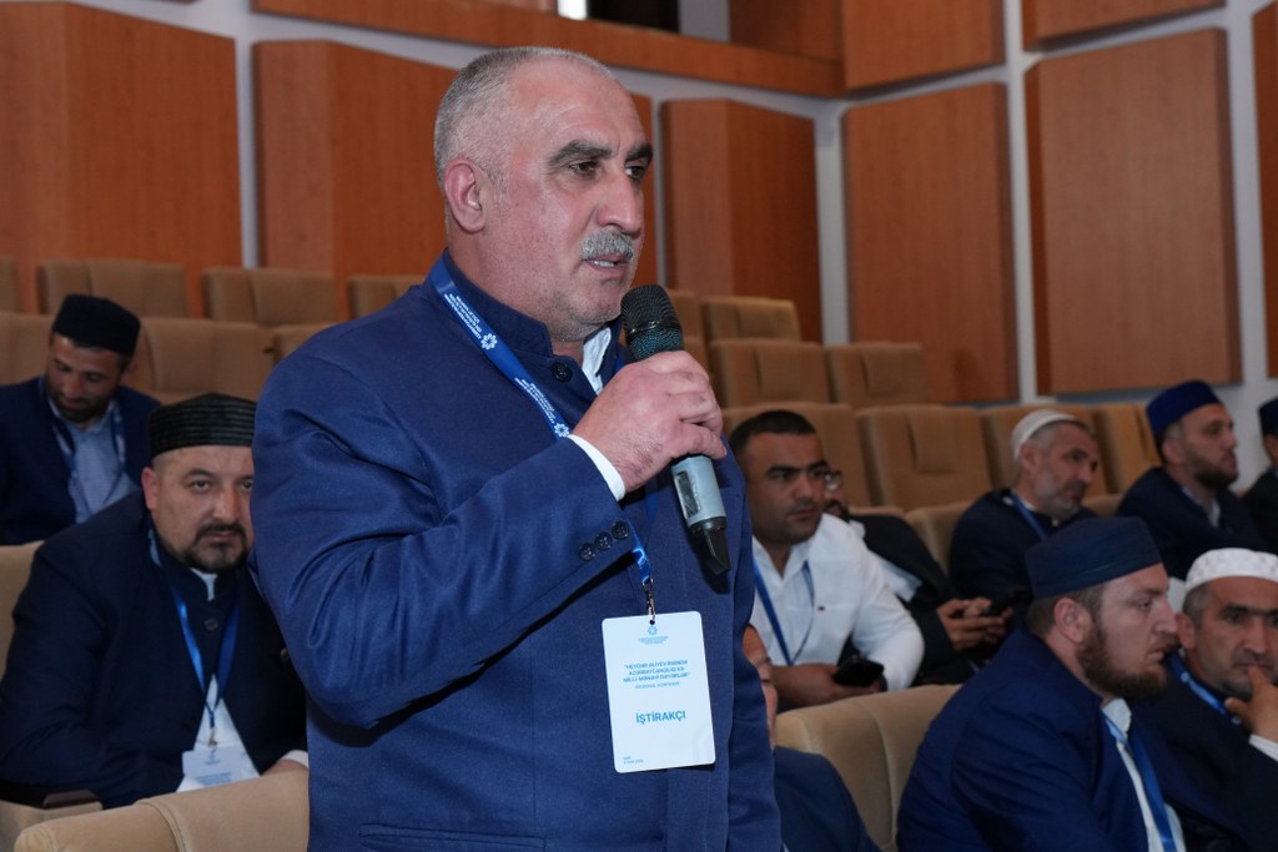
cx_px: 639
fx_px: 1846
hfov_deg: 38.2
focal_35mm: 52
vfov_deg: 26.0
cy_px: 426
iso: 2000
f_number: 4
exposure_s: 1/160
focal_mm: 35
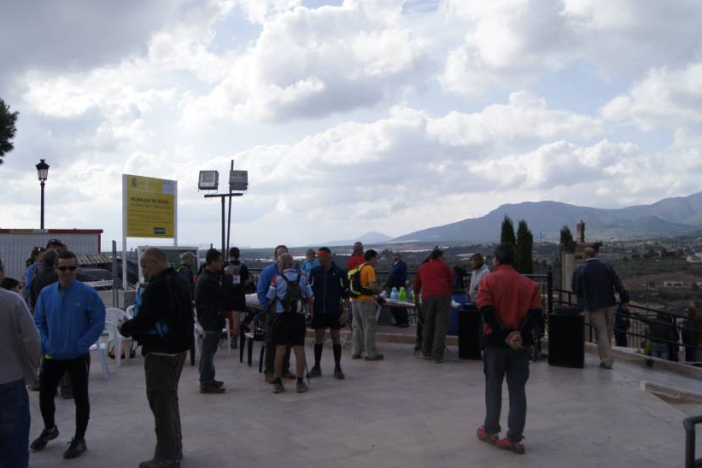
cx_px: 347
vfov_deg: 42.3
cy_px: 230
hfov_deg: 60.3
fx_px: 604
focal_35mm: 31
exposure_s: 1/1600
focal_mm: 20
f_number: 5
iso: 200
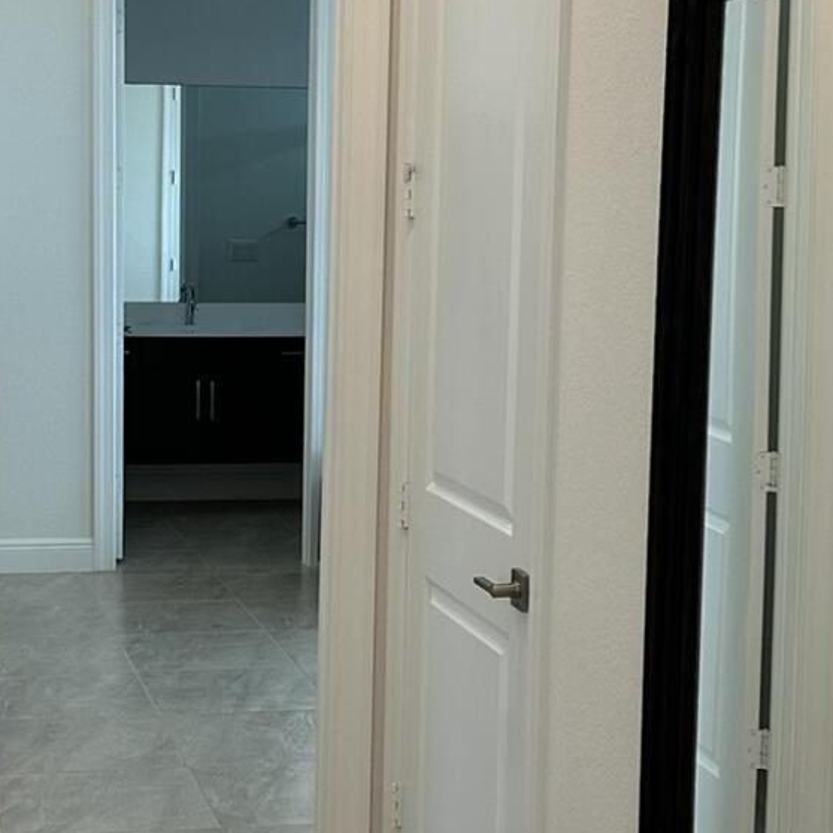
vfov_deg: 22.8
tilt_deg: -5.5
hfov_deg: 22.6
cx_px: 243
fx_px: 2069
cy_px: 399
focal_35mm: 76
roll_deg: -1.8
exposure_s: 1/120
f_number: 1.78
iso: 160
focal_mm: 6.86
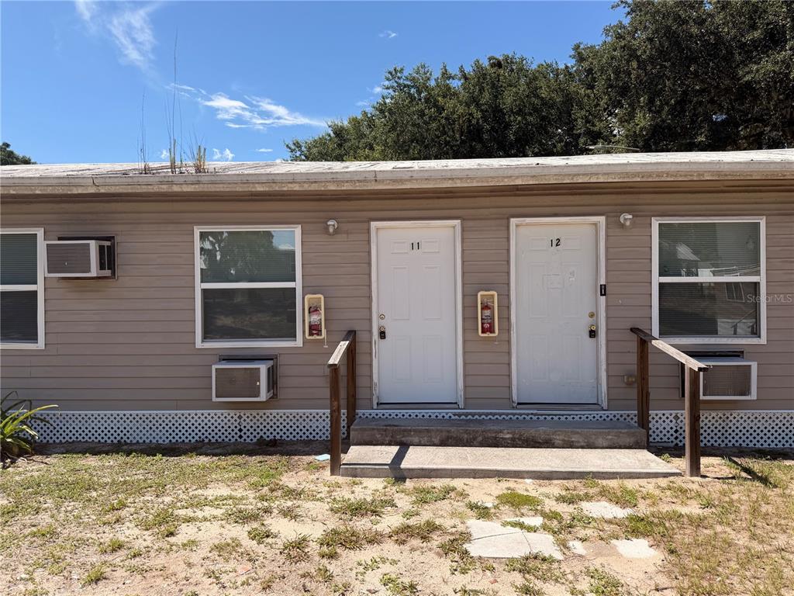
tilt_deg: +1.0
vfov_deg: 56.8
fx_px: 550
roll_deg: +0.3
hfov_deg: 71.6
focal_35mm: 24
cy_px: 298
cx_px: 397
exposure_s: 1/4405
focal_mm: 6.76
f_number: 1.78
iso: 80
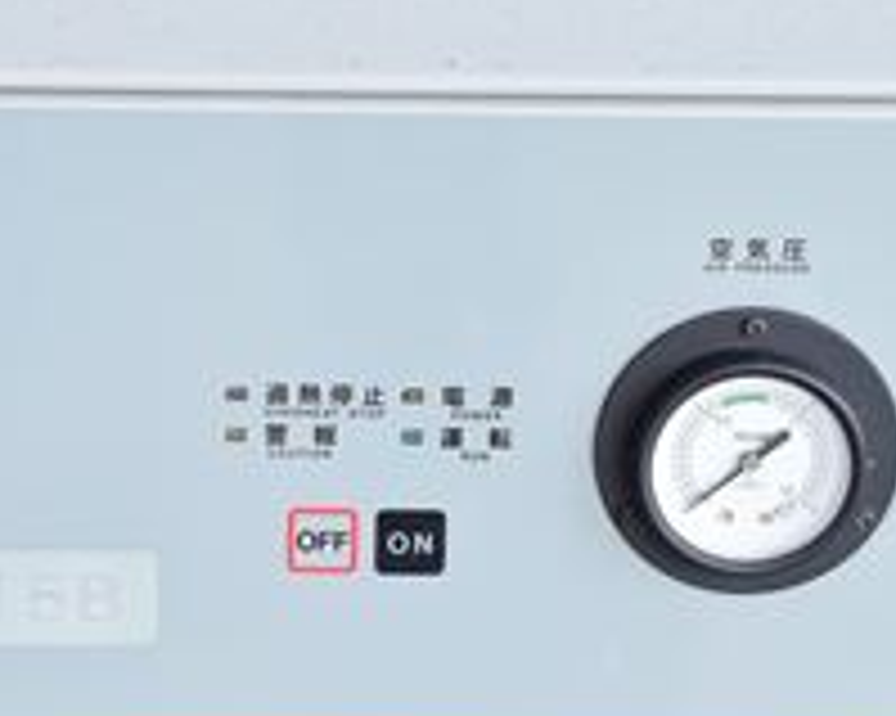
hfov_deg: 7.8
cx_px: 315
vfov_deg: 6.2
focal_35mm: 248
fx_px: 6573
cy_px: 509
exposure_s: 1/500
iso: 1250
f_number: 6.3
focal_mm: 70
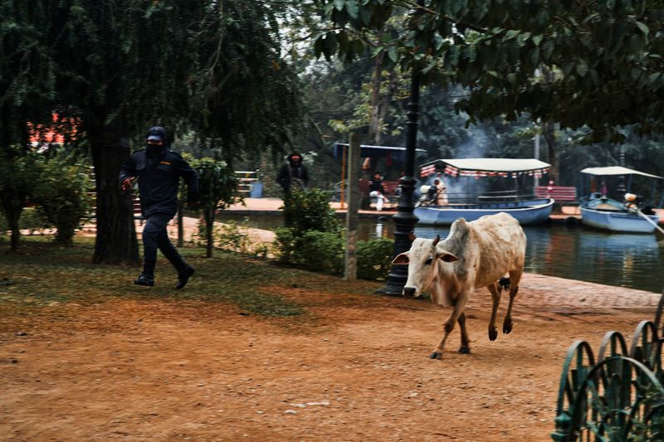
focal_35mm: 75
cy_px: 221
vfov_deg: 18.2
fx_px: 1383
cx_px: 332
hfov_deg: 27.0
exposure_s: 1/250
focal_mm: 75
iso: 400
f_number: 5.6
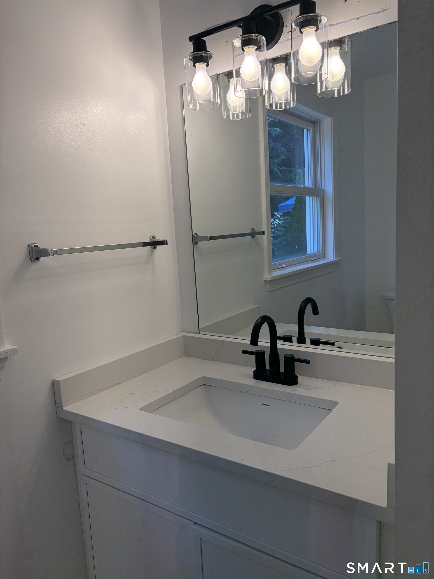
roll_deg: +2.3
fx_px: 435
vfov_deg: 67.3
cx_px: 217
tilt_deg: -8.7
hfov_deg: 53.1
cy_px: 290
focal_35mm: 26
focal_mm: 5.96
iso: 50
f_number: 1.6
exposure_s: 1/336
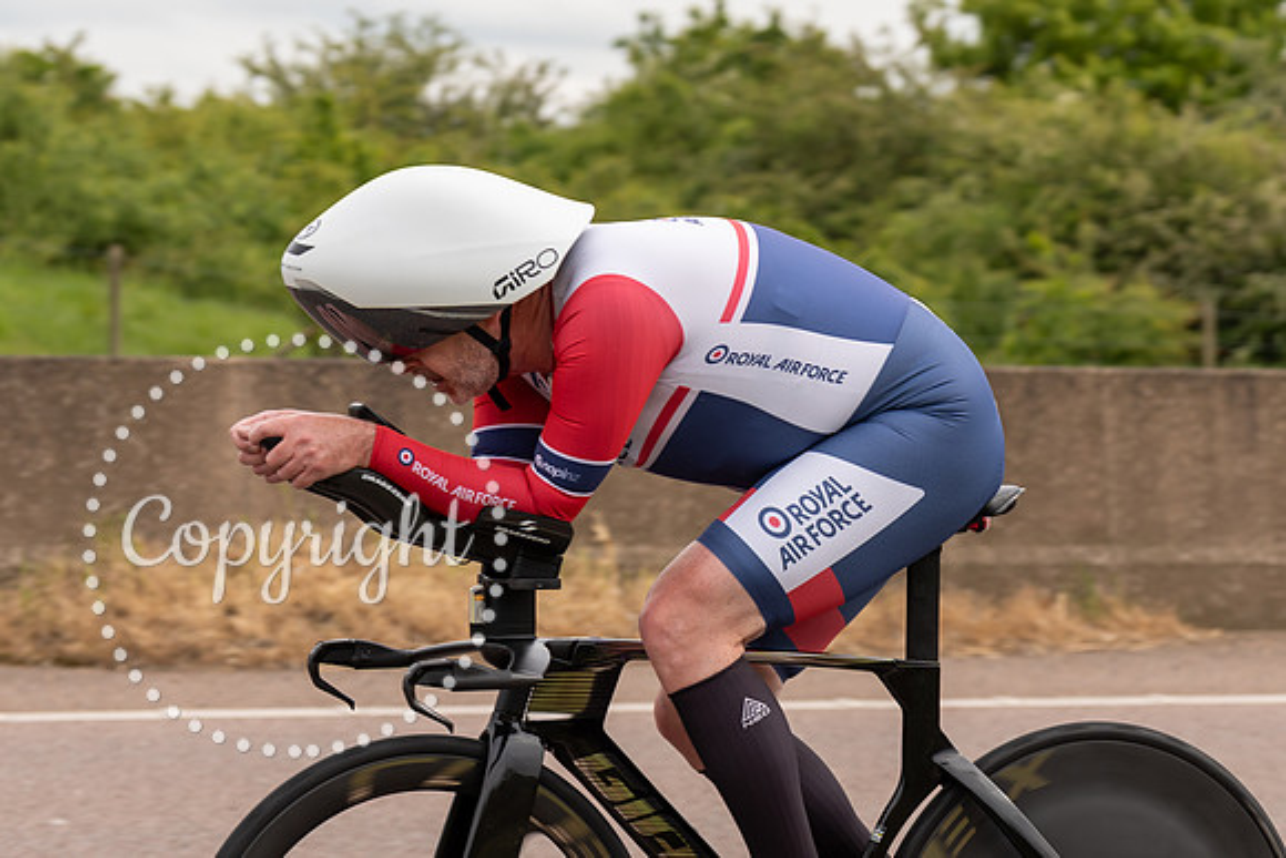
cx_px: 678
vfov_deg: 10.4
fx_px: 4698
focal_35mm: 131
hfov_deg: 15.6
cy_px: 451
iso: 125
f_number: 4
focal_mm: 70
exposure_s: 1/800
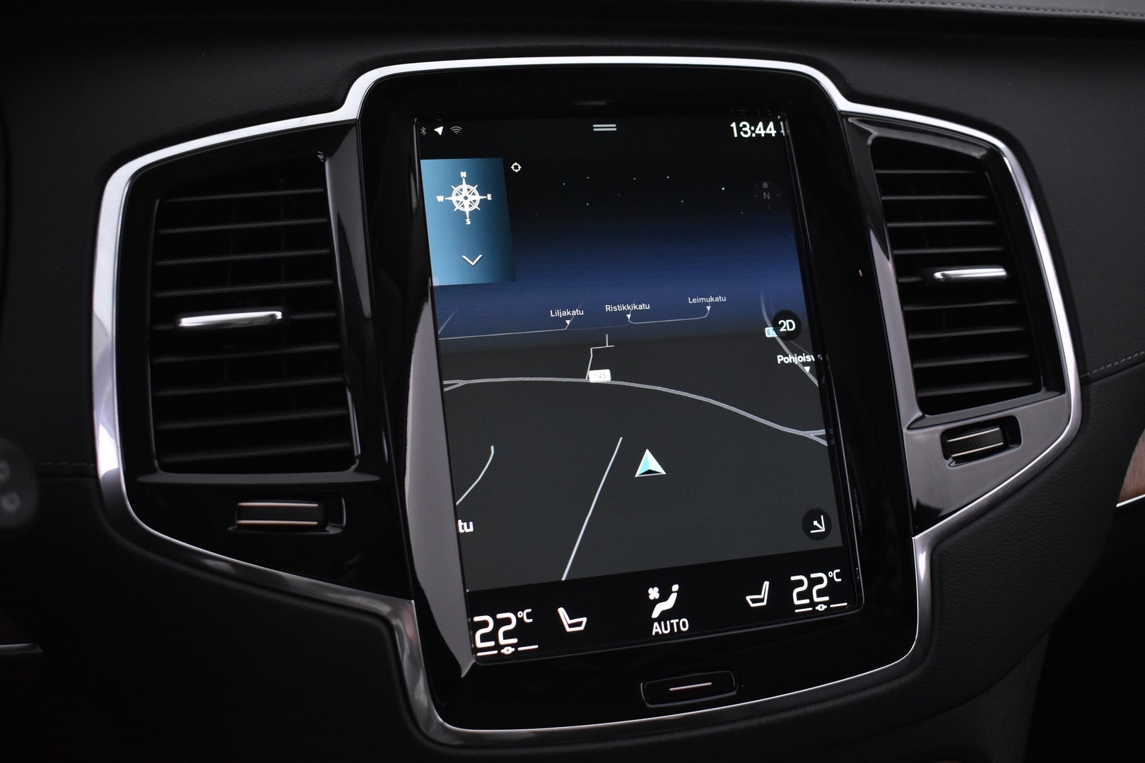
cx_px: 572
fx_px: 1240
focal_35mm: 39
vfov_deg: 34.2
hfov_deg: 49.6
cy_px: 382
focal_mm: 26
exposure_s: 1/40
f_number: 4
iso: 2500
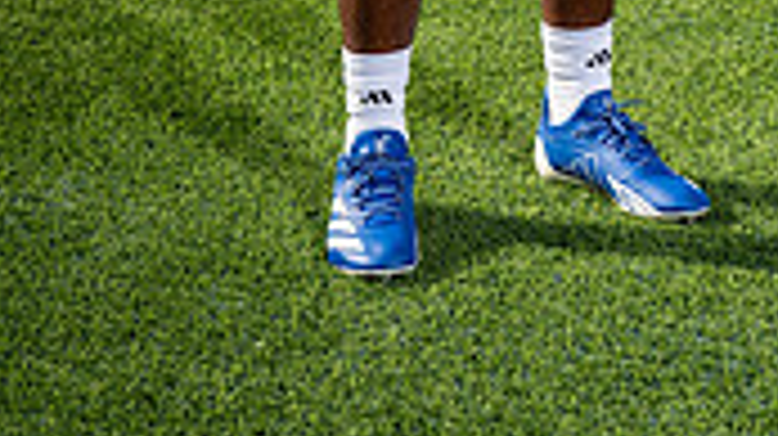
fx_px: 2082
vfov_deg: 10.5
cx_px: 612
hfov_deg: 20.9
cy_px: -562
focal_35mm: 101
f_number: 8
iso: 125
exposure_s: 1/250
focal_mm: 37
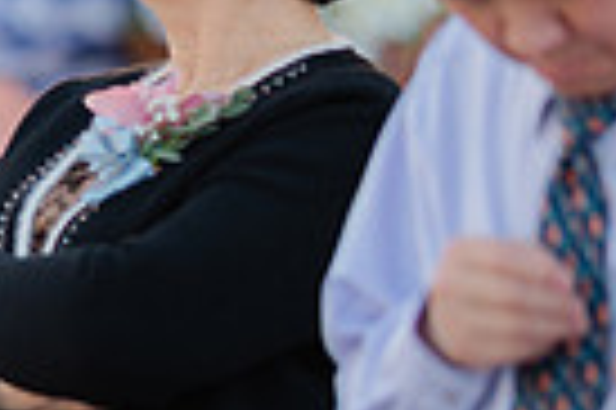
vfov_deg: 3.1
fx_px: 7571
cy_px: 469
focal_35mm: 443
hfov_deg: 4.6
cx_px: -184
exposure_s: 1/1000
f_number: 1.4
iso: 100
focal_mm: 105
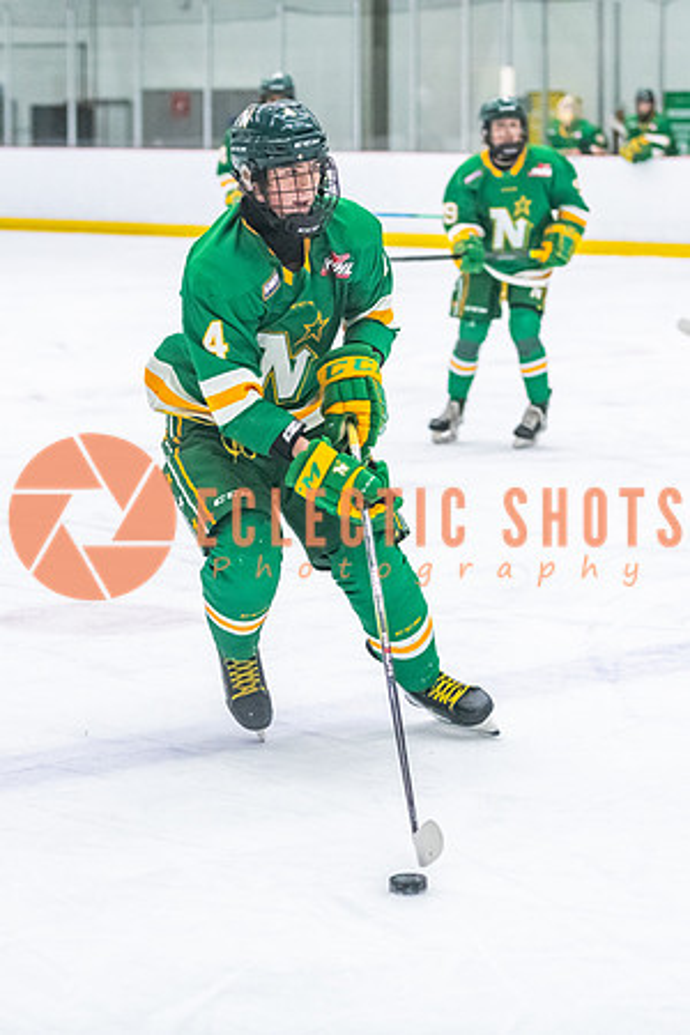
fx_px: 3450
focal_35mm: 120
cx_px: 248
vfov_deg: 17.1
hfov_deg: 11.4
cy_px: 518
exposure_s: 1/800
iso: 4000
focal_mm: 80
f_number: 2.8
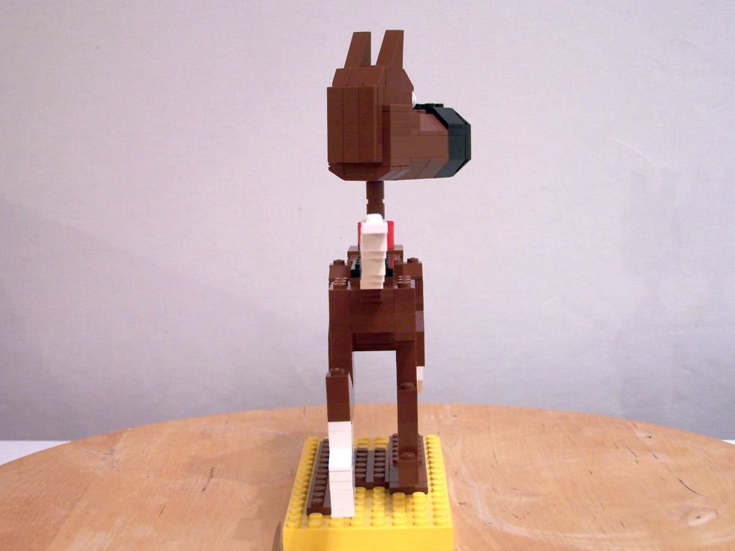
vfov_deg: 25.2
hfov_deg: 33.2
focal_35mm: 58
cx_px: 371
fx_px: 1232
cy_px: 272
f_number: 3.1
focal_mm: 9.3
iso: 80
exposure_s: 1/4
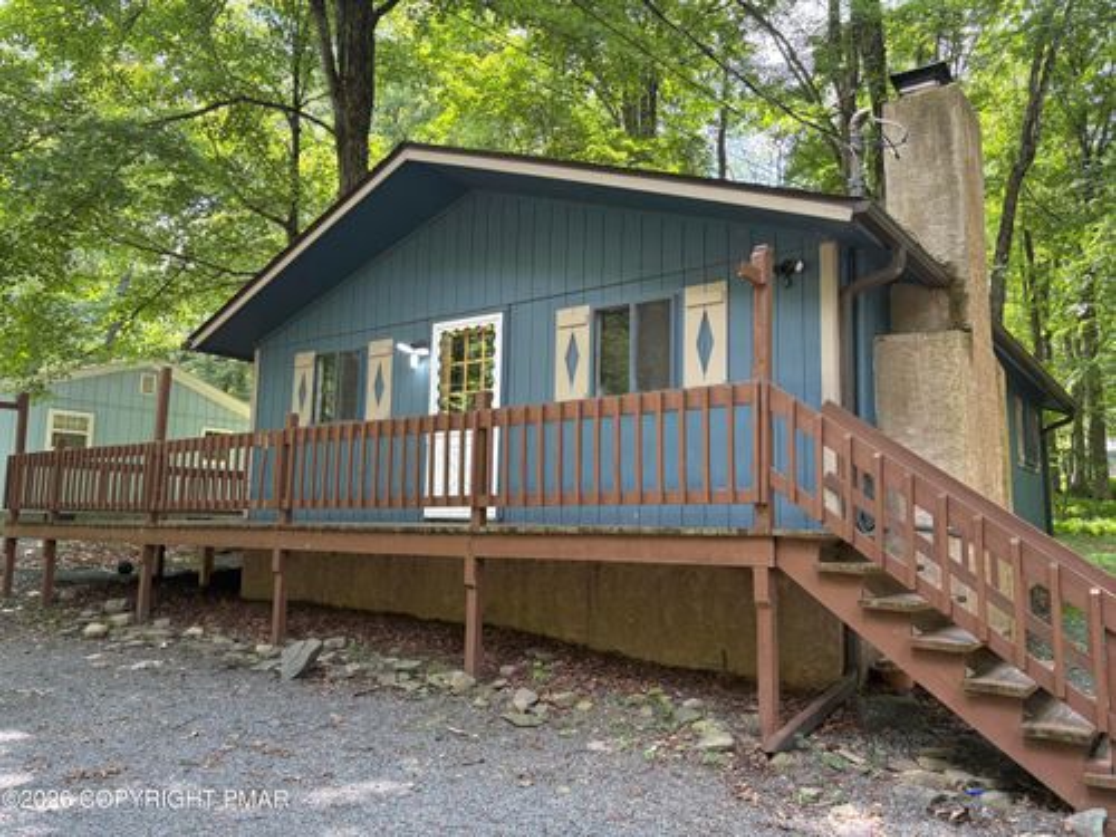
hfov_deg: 67.3
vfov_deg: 53.1
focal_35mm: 26
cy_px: 418
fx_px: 838
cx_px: 558
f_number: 1.6
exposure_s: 1/163
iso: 125
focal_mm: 5.96
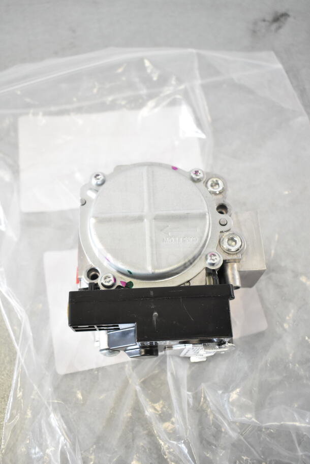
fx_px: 465
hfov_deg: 36.9
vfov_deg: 53.1
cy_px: 232
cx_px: 155
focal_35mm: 36
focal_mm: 24
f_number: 4.5
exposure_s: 1/80
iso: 1600
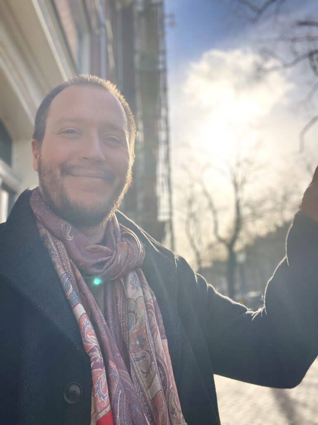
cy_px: 212
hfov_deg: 46.8
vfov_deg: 60.0
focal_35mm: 30
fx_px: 367
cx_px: 159
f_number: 2.2
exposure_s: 1/1255
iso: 32
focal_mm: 2.71
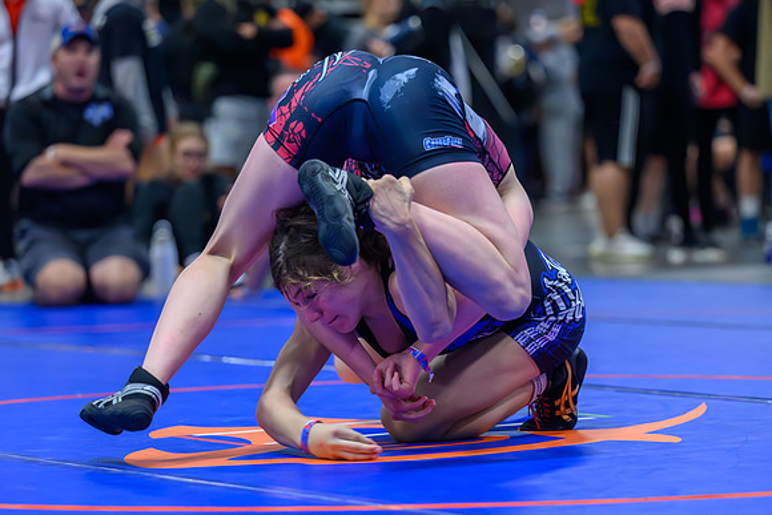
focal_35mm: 155
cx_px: 411
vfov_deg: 8.8
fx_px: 3334
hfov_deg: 13.2
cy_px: 267
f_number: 2.8
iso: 10000
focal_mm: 120
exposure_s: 1/640
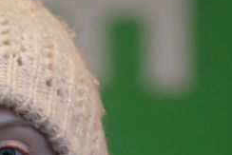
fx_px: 14282
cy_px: 241
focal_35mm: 2215
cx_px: -45
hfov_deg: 0.9
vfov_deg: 0.6
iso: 4000
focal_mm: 400
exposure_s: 1/250
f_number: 5.6
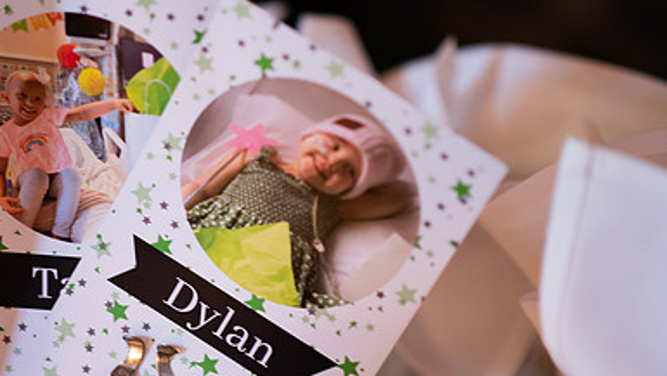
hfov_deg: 16.0
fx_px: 2371
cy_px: 188
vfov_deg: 9.1
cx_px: 192
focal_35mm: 134
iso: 640
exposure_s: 1/60
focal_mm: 85
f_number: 1.8
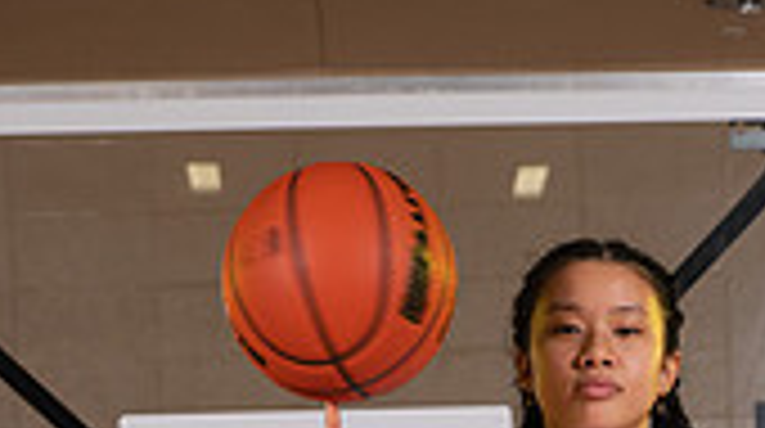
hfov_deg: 15.4
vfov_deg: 8.1
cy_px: 987
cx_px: 522
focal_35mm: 139
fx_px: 2815
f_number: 7.1
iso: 320
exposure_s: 1/320
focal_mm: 50
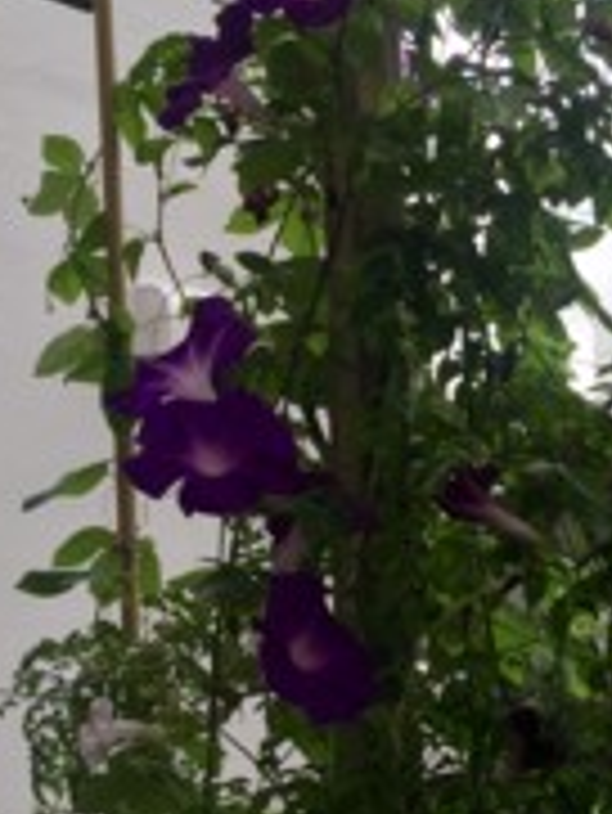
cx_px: 729
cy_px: 414
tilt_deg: +3.3
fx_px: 1695
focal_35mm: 72
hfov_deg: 19.3
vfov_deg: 27.0
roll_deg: +1.2
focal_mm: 4.15
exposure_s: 1/302
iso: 32
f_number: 2.2
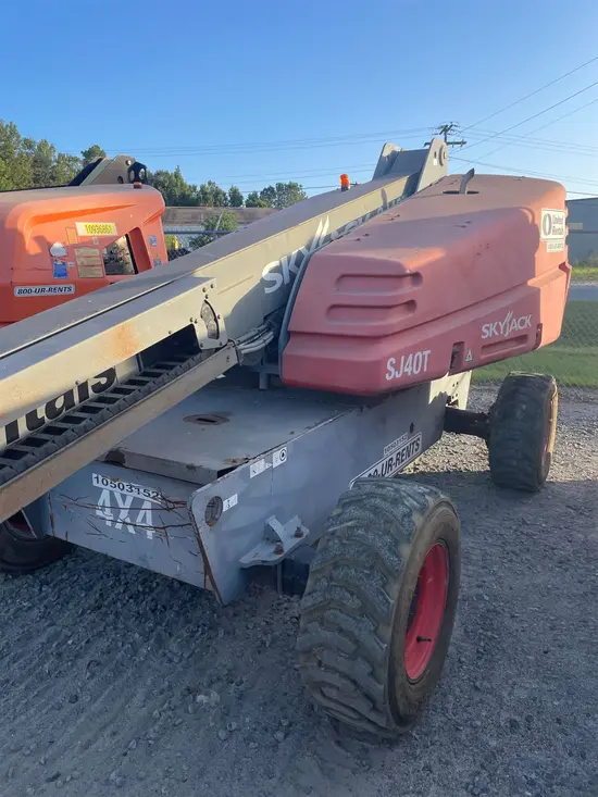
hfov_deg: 53.1
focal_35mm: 26
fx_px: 599
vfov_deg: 67.3
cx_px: 299
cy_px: 398
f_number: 1.6
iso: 32
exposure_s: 1/1147
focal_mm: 4.2
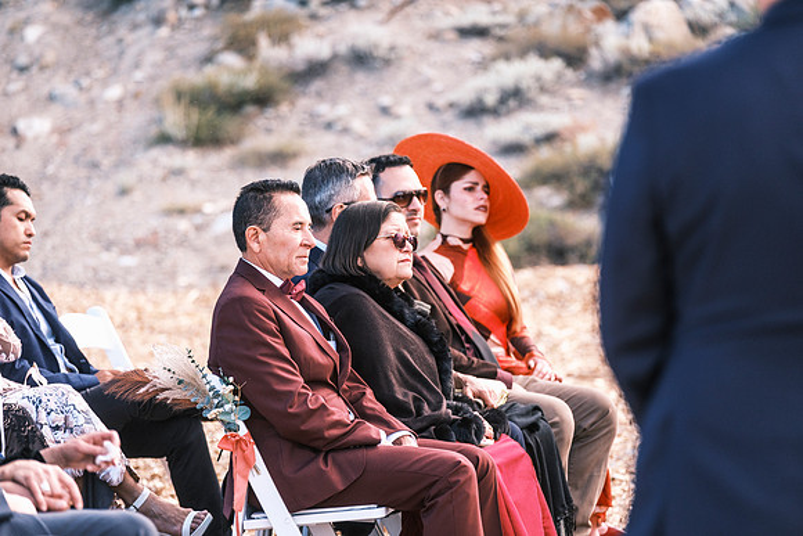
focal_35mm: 210
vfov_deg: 6.5
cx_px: 402
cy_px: 268
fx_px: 4685
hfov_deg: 9.8
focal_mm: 140
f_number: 3.2
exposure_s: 1/640
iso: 400
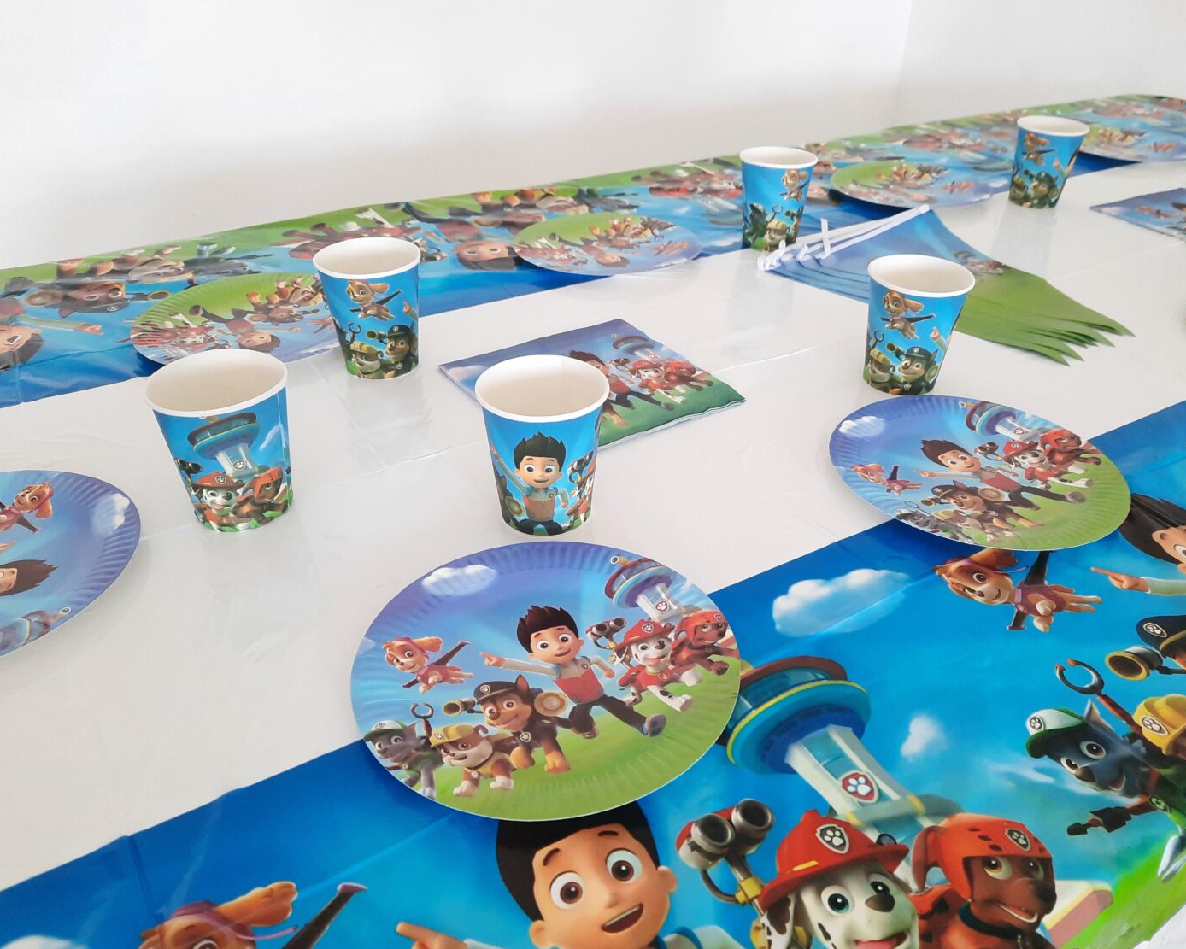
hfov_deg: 64.0
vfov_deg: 53.2
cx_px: 638
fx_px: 948
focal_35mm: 27
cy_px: 468
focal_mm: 4.6
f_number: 2
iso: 250
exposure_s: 1/50
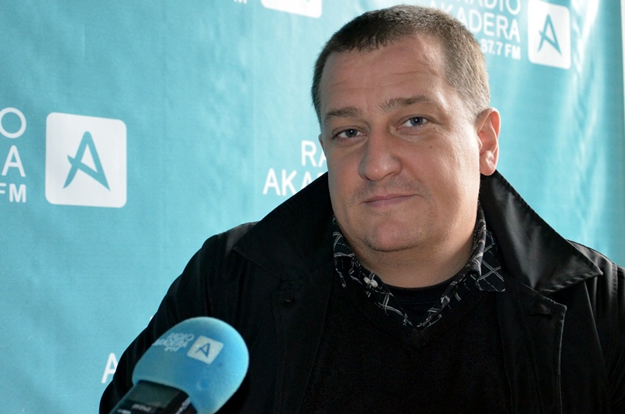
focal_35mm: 52
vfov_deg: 25.6
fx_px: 910
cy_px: 207
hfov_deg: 37.9
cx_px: 312
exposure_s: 1/60
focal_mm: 35
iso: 3200
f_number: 4.5
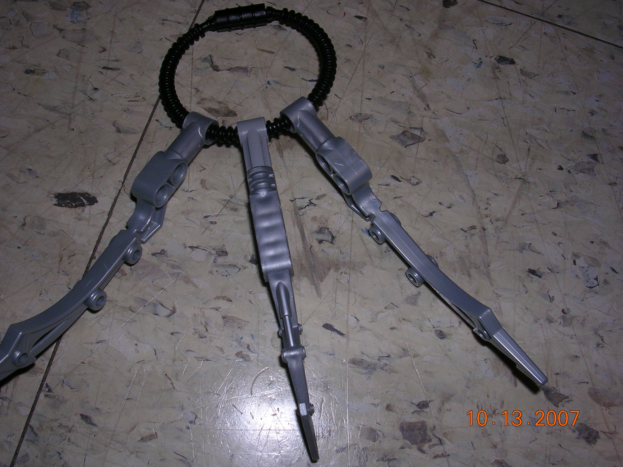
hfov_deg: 49.0
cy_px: 234
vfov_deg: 37.7
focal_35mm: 38
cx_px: 312
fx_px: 684
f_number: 5.6
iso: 50
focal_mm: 5.8
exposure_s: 1/60.1
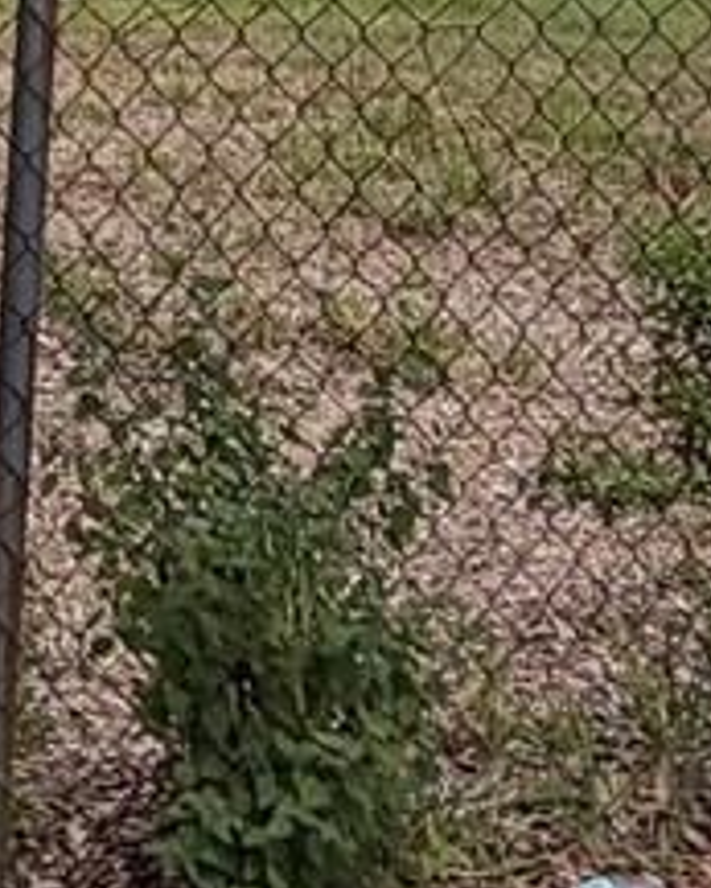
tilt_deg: +2.2
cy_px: -374
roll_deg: +0.5
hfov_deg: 13.5
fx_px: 2655
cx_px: -604
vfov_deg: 17.4
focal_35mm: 101
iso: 20
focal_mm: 2.22
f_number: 2.2
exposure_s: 1/1211
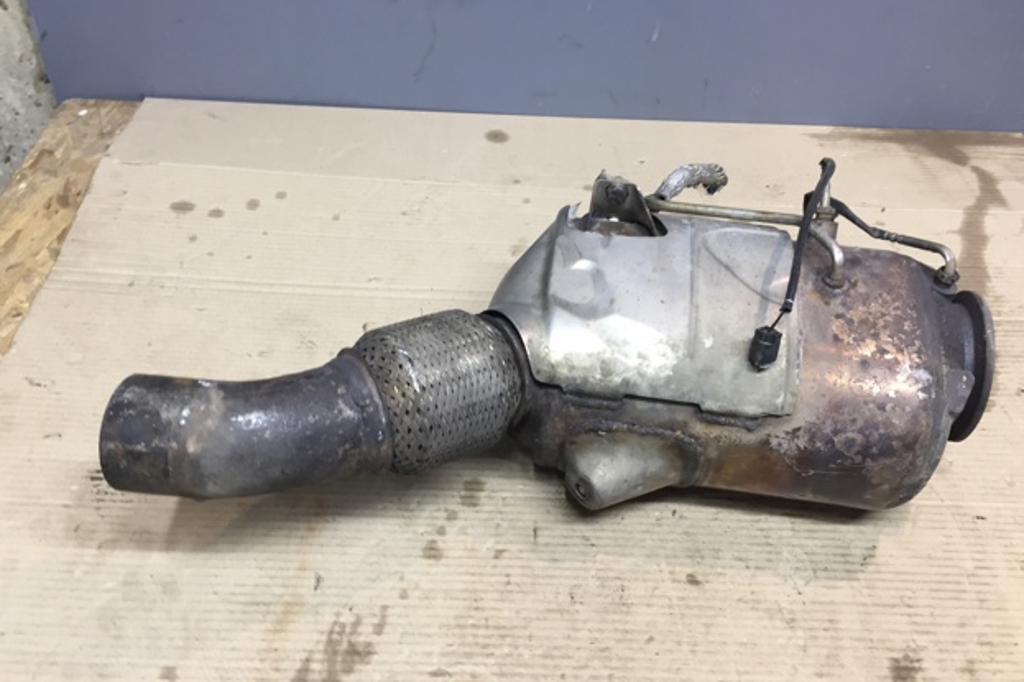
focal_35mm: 31
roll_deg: -3.3
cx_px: 505
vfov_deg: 42.3
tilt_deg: -44.8
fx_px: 881
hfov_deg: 60.3
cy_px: 358
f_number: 2.2
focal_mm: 4.15
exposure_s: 1/33
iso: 80
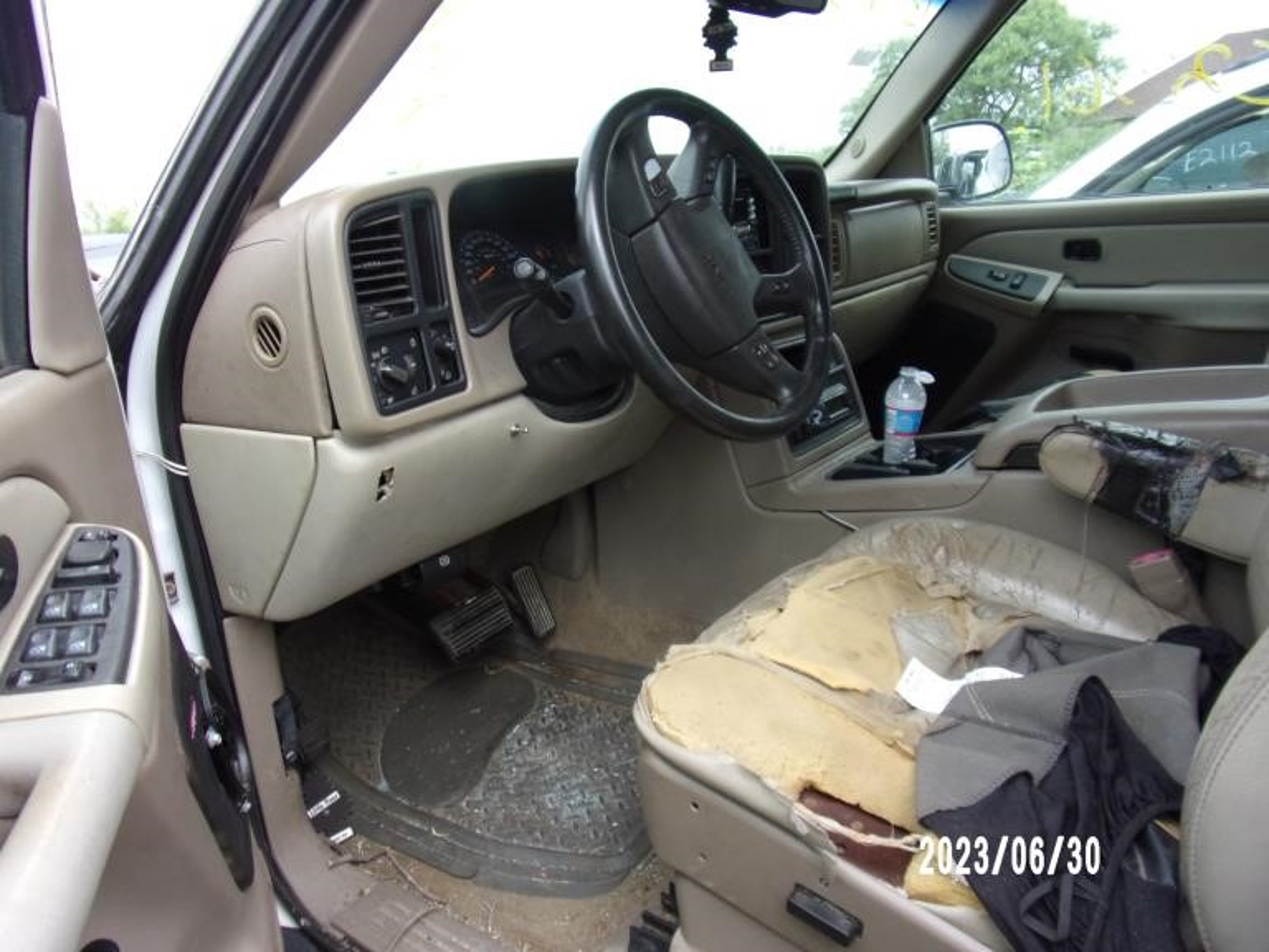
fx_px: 916
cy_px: 469
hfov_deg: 69.4
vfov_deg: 54.9
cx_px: 634
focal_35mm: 25
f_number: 3.3
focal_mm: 4.3
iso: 80
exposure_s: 1/160
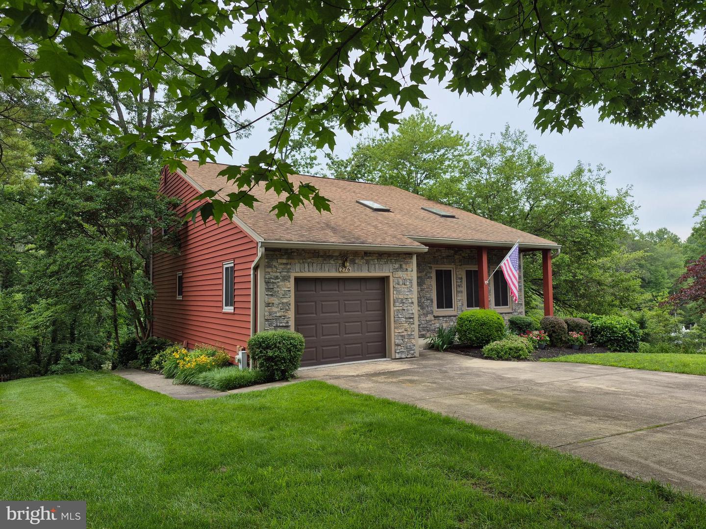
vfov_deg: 58.9
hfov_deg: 73.9
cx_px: 353
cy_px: 264
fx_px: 469
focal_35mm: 23
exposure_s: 1/372
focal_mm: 5.4
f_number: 1.8
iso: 25
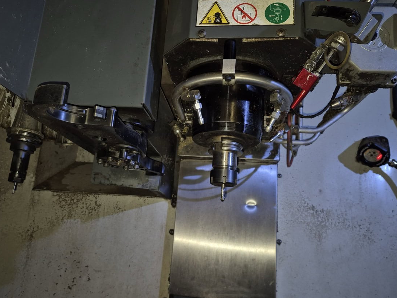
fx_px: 310
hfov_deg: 65.2
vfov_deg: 51.3
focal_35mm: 27
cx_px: 183
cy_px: 157
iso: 80
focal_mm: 5.4
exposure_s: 1/60
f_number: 1.8
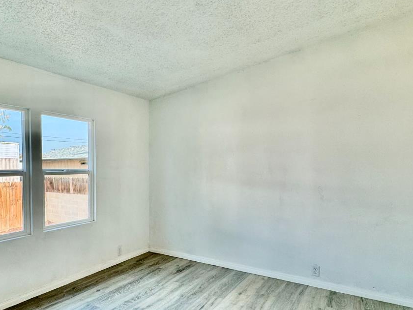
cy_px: 178
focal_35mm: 25
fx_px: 298
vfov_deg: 54.7
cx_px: 144
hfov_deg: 67.8
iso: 50
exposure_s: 1/120
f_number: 2.2
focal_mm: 2.22
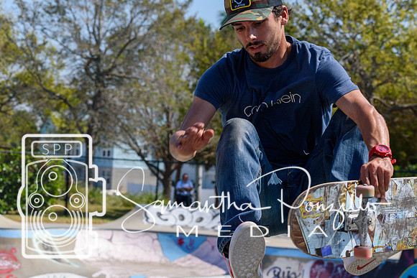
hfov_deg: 19.5
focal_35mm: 105
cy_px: 139
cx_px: 208
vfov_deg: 13.0
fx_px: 1216
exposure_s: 1/800
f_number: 7.1
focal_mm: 70
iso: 200
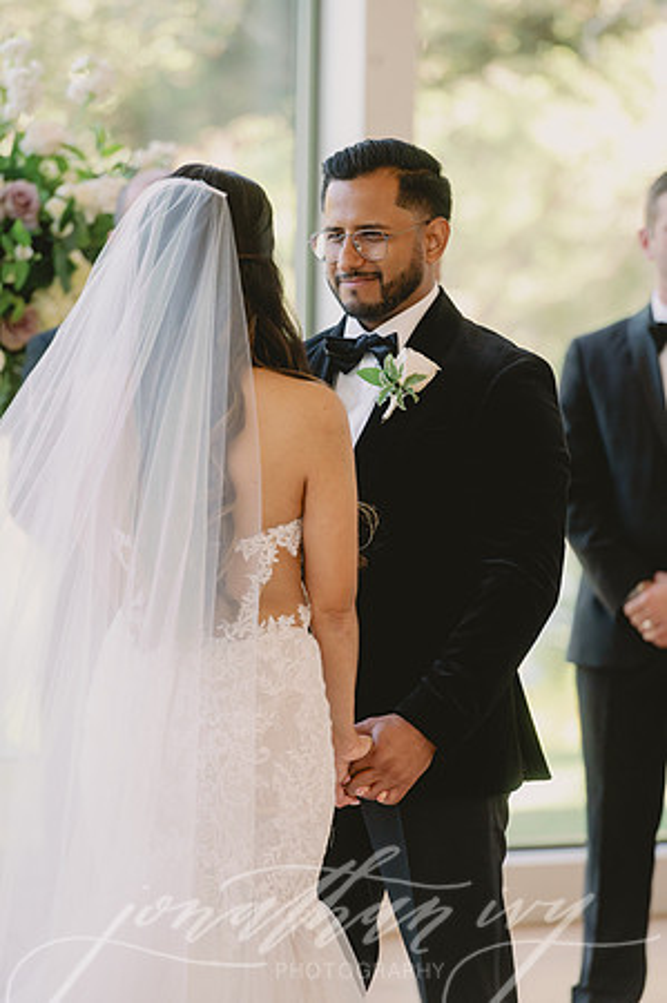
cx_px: 334
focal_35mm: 200
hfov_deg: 6.9
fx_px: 5571
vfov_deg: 10.3
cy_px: 502
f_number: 2.8
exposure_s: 1/320
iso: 1250
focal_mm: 200
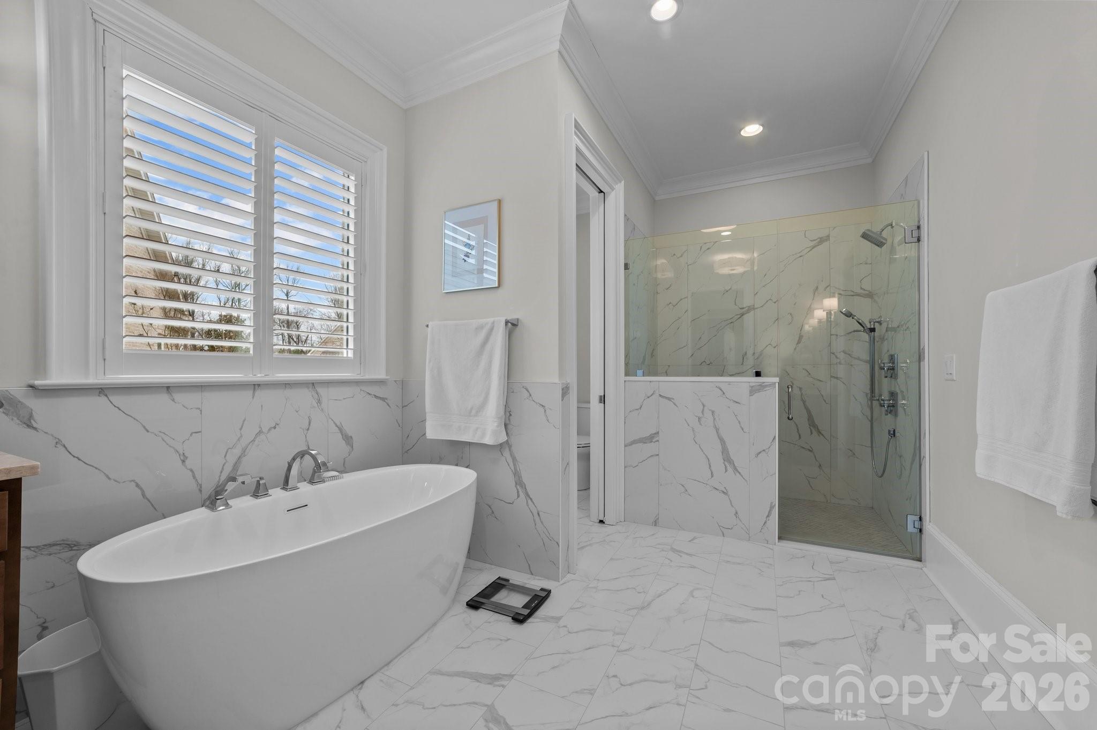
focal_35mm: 14
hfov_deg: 104.3
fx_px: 426
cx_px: 548
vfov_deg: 81.1
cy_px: 365
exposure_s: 1/15
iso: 250
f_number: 8
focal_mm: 14
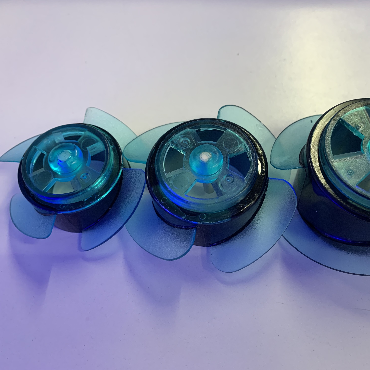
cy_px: 186
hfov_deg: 51.9
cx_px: 235
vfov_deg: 52.5
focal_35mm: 31
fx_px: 375
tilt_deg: -63.3
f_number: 1.8
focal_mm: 4.25
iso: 100
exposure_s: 1/50
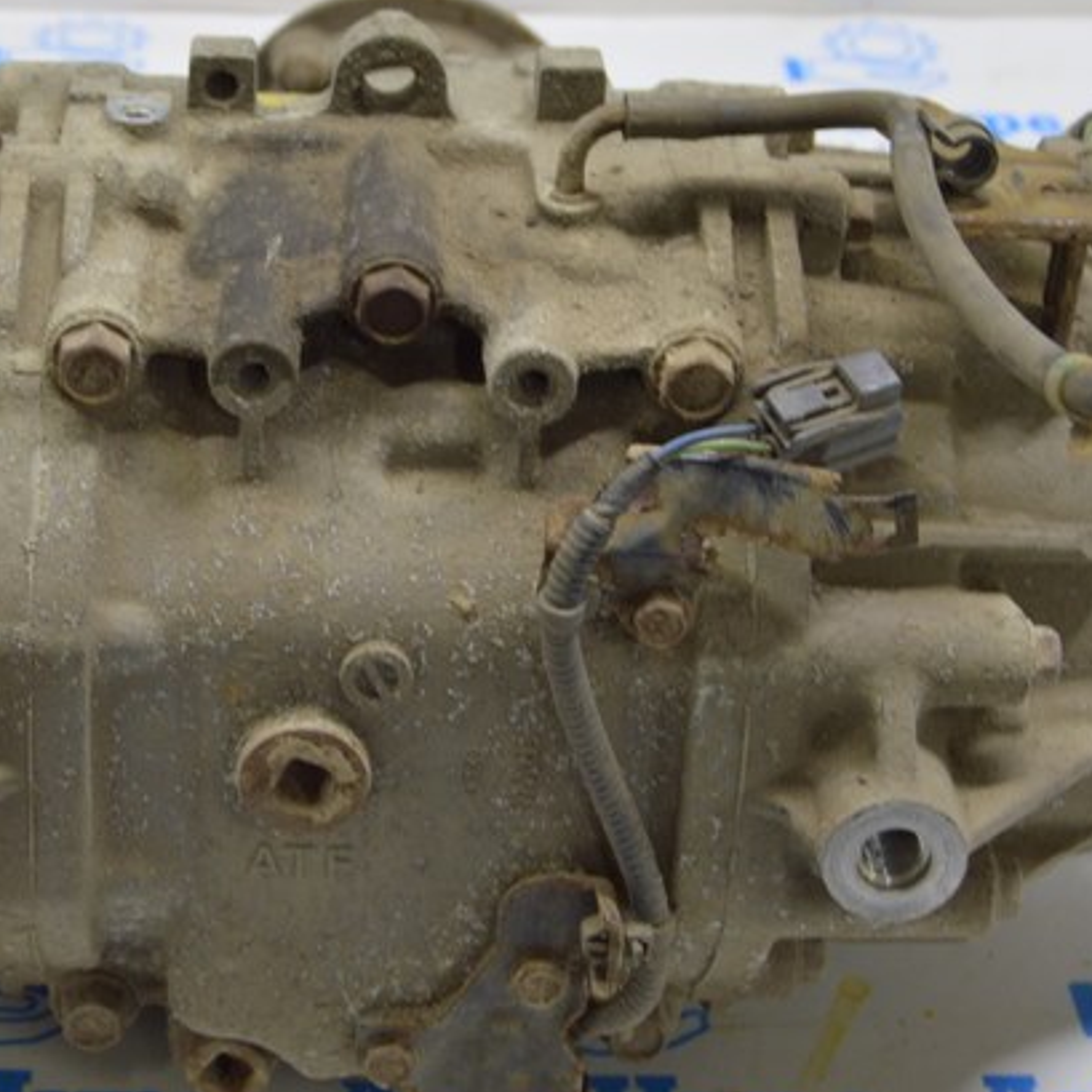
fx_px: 2962
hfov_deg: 20.8
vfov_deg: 20.8
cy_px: 356
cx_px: 339
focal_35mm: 83
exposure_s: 1/20
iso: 400
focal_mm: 26
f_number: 5.6
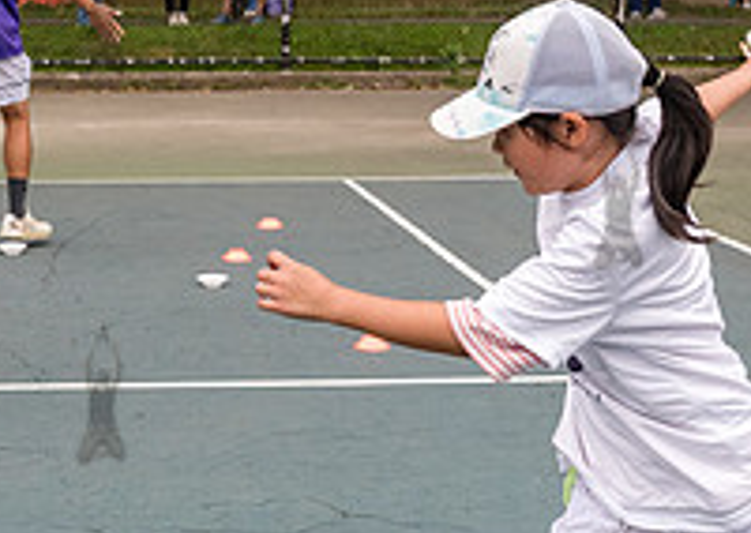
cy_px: 350
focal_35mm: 99
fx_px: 2107
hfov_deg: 20.1
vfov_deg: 14.4
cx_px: 233
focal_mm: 31
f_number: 5
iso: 1000
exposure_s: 1/1600
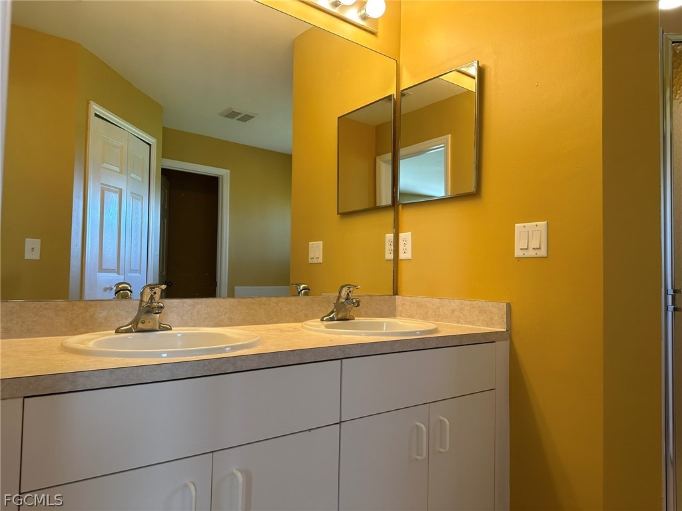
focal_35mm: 24
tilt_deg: +2.1
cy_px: 256
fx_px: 473
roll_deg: -1.0
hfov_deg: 71.6
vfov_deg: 56.8
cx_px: 341
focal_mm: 6.86
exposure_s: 1/120
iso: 125
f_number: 1.78
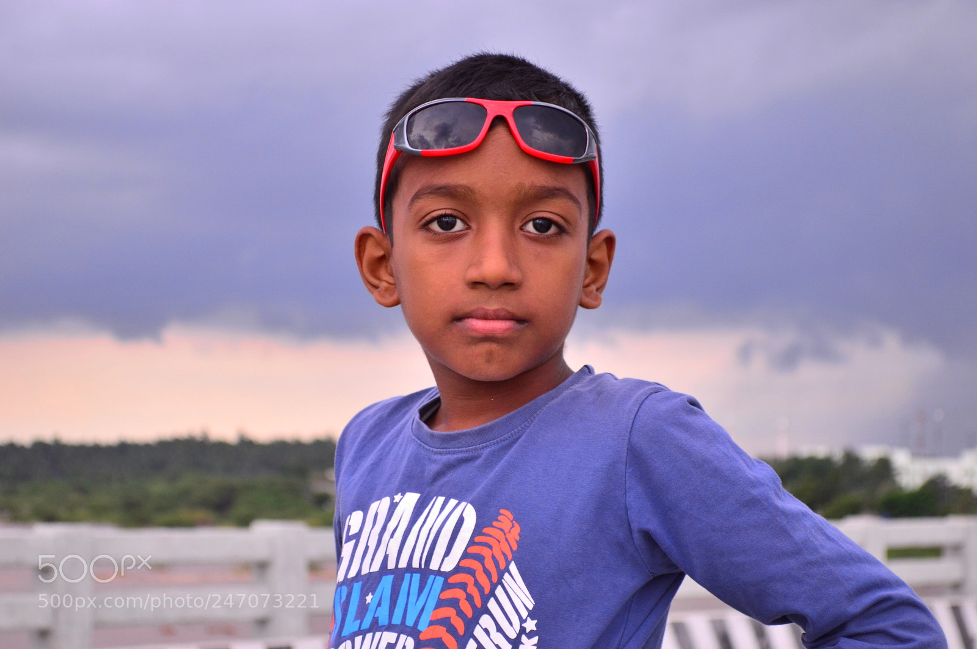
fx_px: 2237
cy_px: 324
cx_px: 488
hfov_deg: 24.6
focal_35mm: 82
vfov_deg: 16.5
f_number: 5.6
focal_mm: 55
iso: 400
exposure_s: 1/125
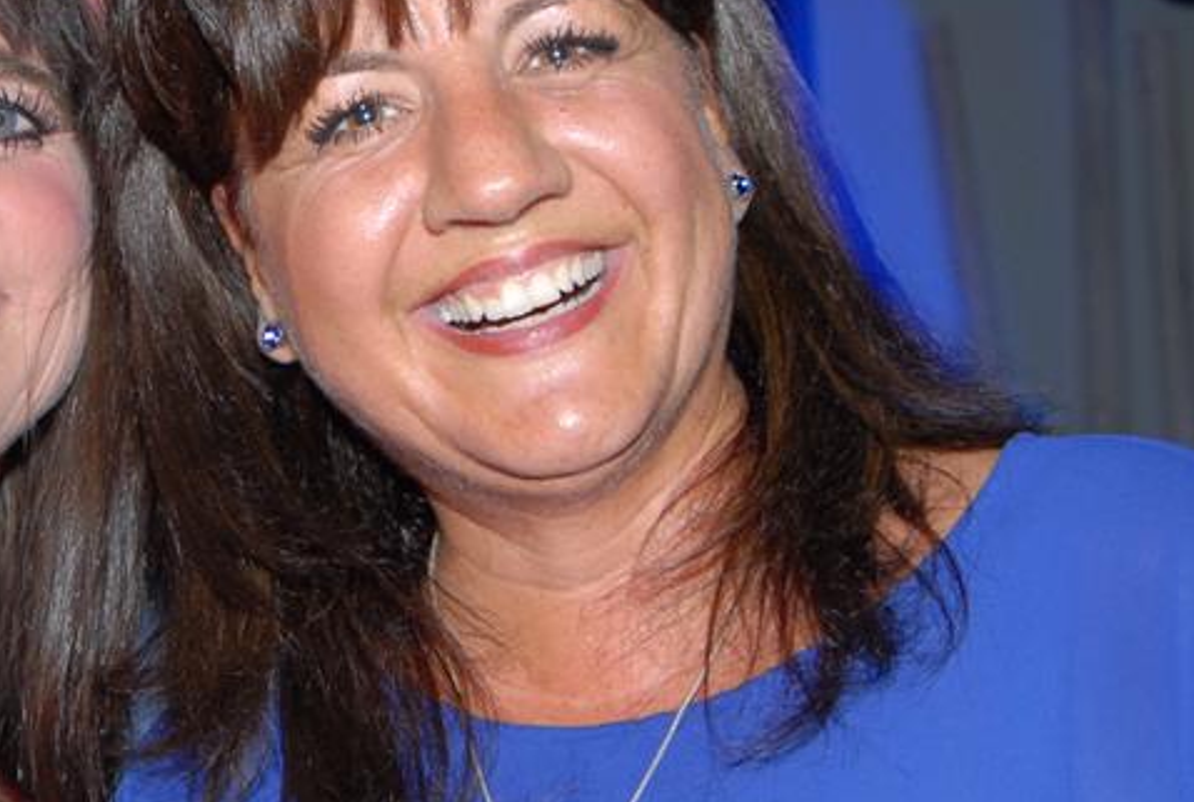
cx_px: 170
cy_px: 450
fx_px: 3463
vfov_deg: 13.2
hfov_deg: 19.3
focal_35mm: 104
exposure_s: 1/3
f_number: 5.6
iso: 400
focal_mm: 29
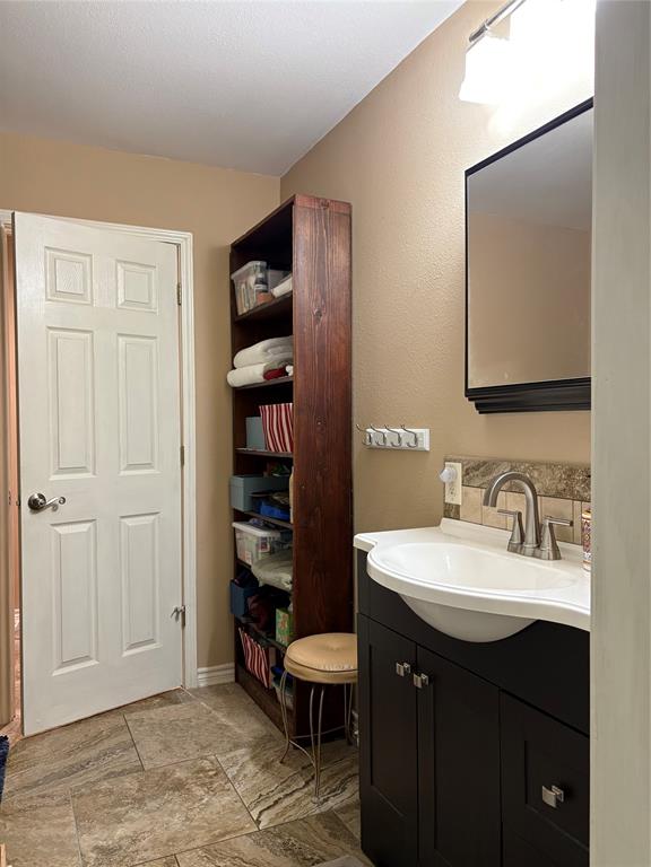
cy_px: 434
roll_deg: +0.0
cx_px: 326
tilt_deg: -0.4
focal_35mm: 26
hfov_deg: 53.1
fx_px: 652
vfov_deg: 67.3
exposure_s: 1/60
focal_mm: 5.96
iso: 250
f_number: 1.6
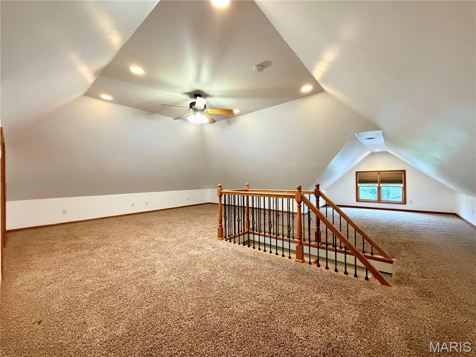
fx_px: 193
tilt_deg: -0.3
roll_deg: +0.9
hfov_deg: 102.1
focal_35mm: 14
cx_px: 238
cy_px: 178
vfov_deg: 85.7
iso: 800
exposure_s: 1/60
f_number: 2.2
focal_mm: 2.22
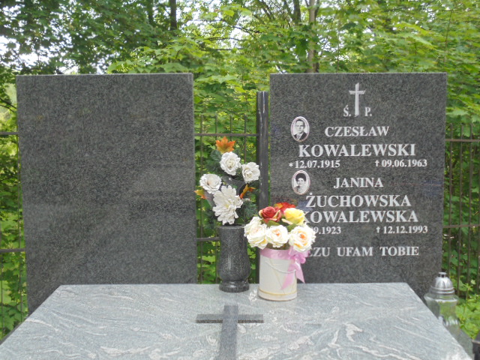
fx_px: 596
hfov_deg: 43.9
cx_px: 240
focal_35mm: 43
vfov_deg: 33.6
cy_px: 180
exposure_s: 1/30
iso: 100
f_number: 4.5
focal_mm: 7.8
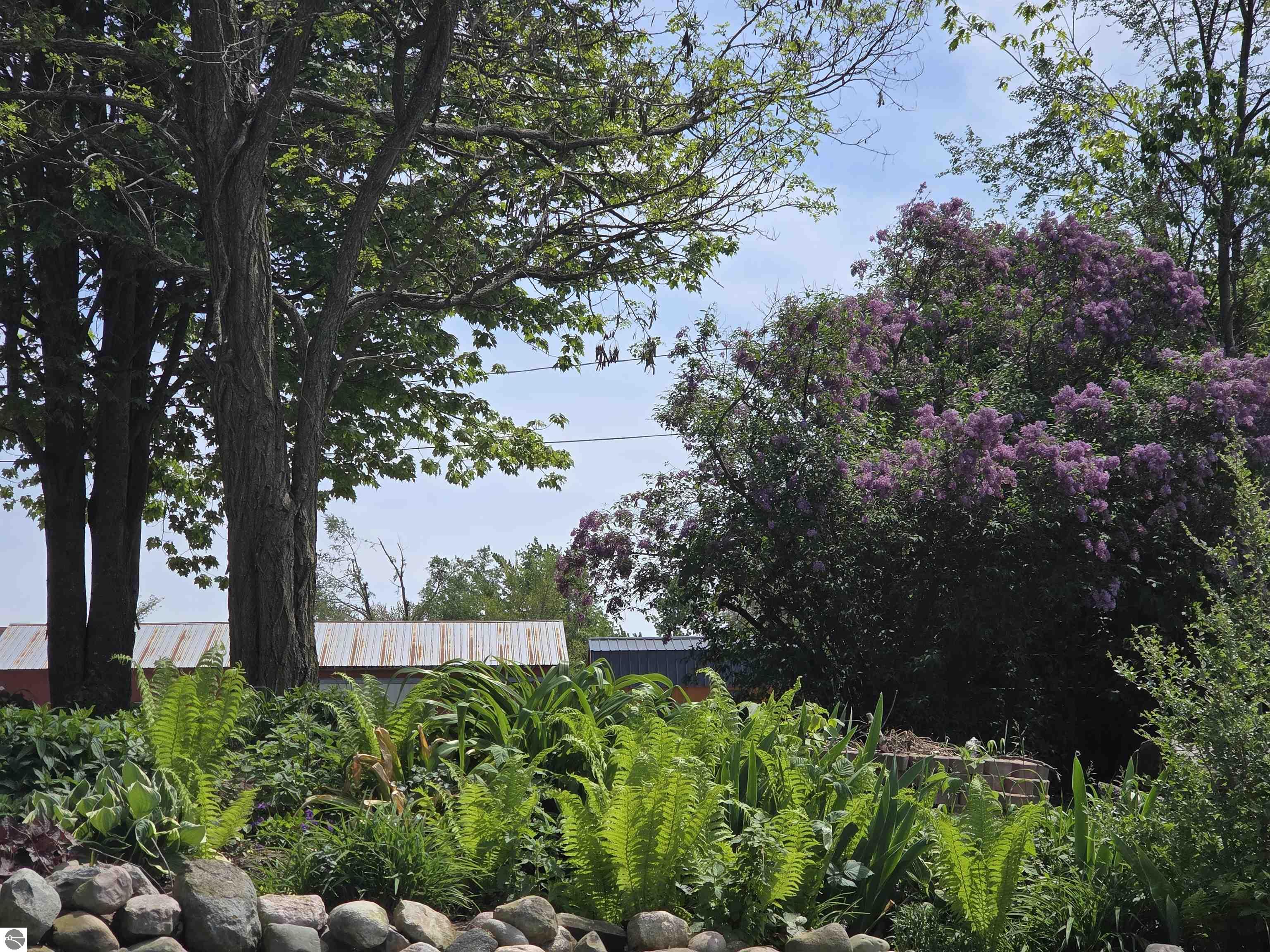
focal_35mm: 69
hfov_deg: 28.2
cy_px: 476
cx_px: 635
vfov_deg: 21.3
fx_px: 2531
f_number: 2.4
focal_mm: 7
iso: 25
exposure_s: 1/1245
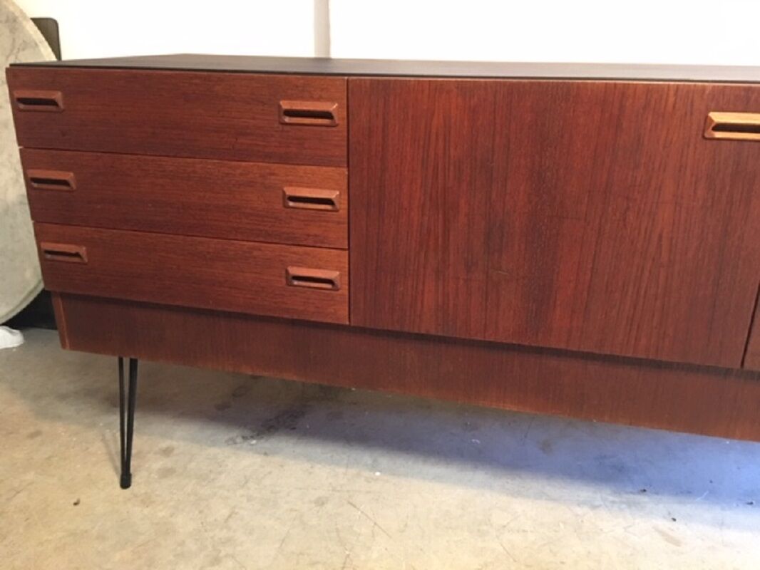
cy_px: 285
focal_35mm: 29
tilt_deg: -20.6
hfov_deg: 61.6
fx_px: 637
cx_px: 380
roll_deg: -1.1
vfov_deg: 48.2
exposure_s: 1/8
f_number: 2.2
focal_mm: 4.15
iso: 160
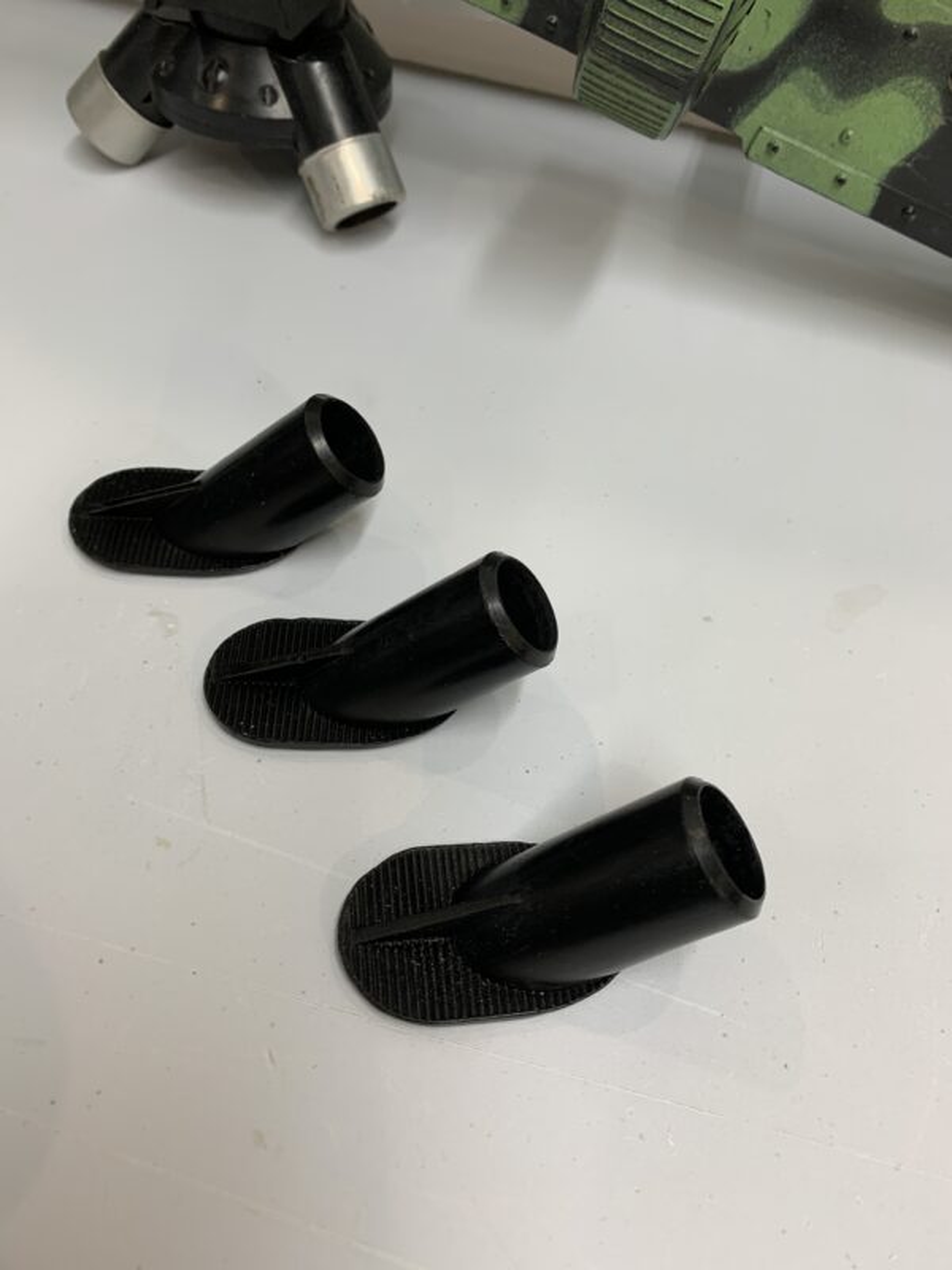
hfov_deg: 53.1
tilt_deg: -51.8
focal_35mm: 26
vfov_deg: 67.3
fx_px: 953
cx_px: 476
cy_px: 635
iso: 64
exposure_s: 1/120
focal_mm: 4.25
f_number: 1.8
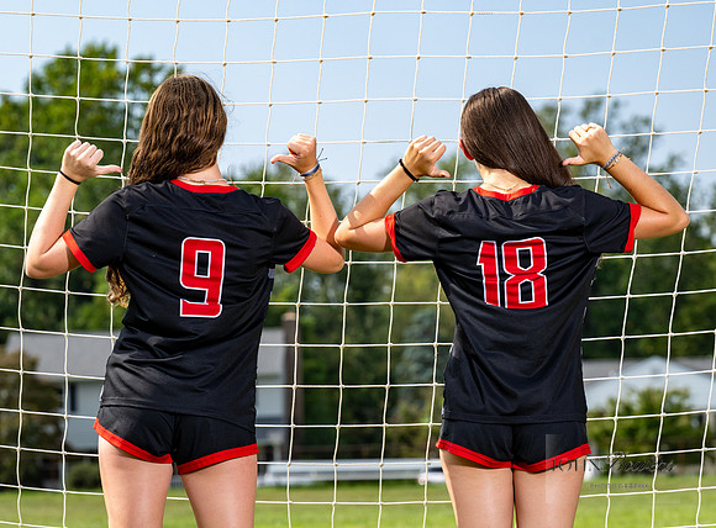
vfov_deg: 8.5
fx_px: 3563
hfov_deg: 11.5
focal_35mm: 173
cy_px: 272
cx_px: 364
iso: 160
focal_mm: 130
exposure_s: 1/400
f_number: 6.3
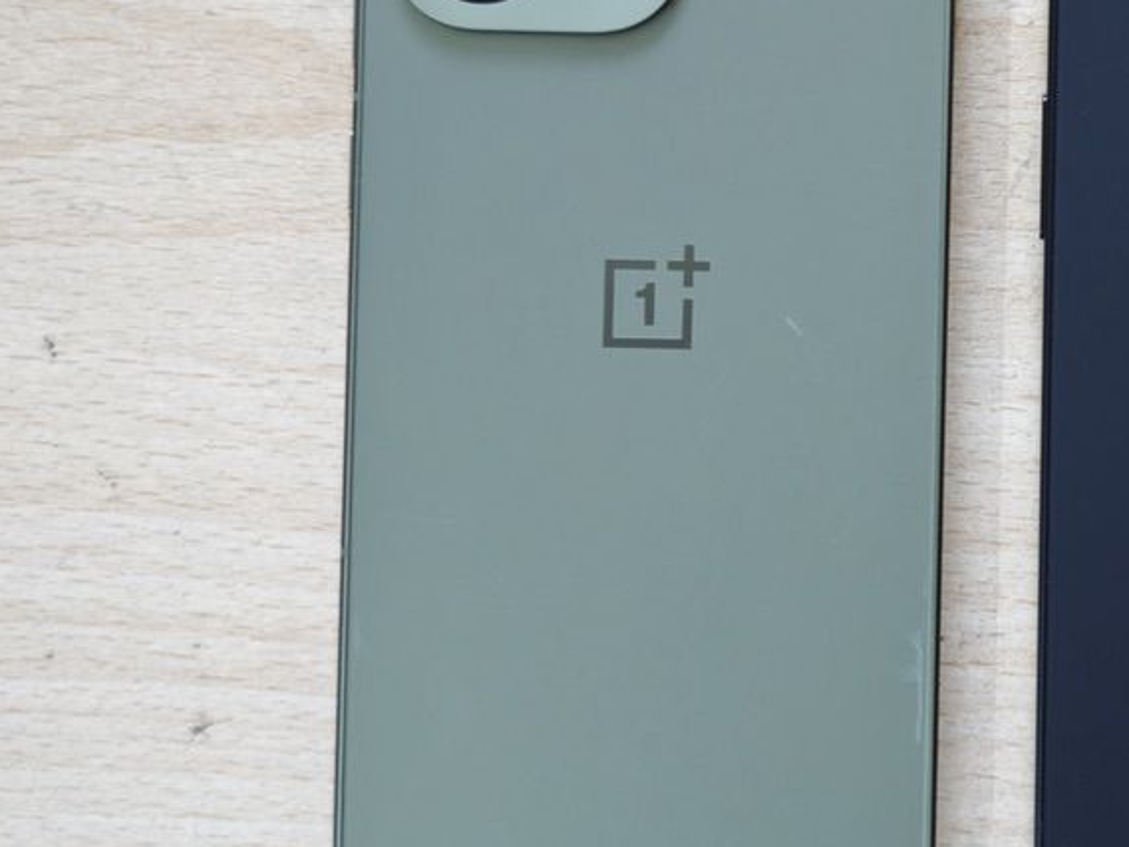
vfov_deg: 18.1
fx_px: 2642
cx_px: 988
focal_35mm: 81
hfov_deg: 23.6
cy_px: 260
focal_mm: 8.72
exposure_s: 1/50
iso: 400
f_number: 1.63
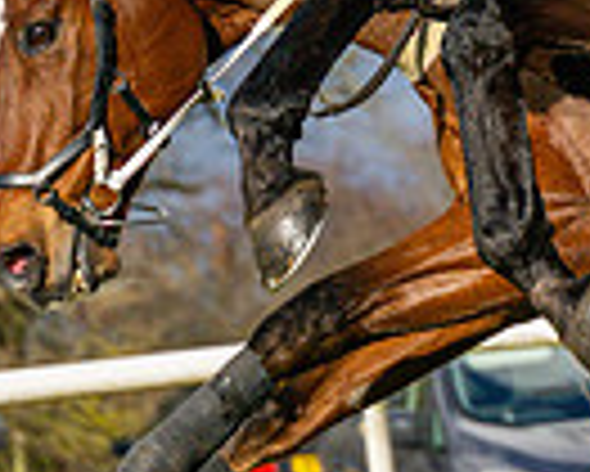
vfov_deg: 3.2
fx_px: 8423
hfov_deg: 4.0
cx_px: 1233
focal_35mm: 482
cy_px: -501
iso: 400
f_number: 4
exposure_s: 1/6400
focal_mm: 98
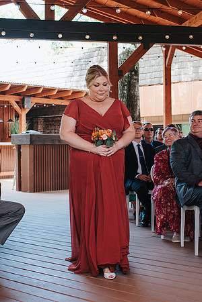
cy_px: 132
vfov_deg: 31.9
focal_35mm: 63
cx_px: 116
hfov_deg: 21.6
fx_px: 530
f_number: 3.2
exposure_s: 1/125
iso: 200
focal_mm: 35
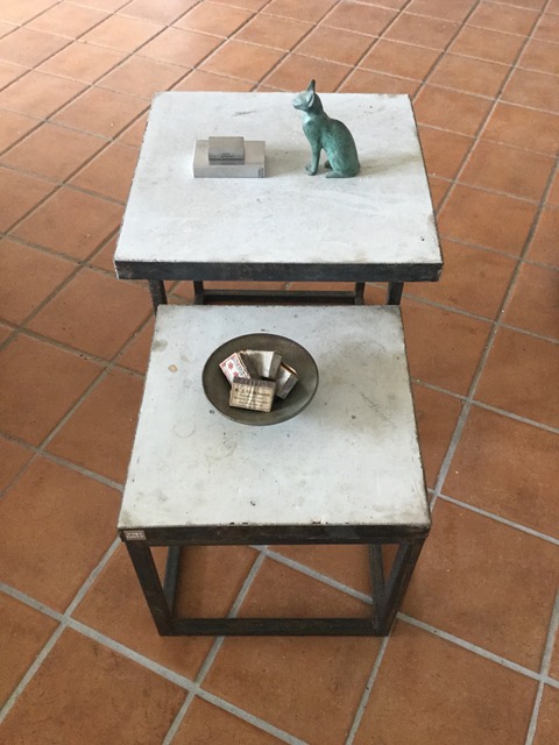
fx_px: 667
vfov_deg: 58.4
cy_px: 372
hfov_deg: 45.4
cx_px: 280
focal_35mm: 31
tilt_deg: -50.3
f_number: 2.4
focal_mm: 3.3
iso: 200
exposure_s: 1/33
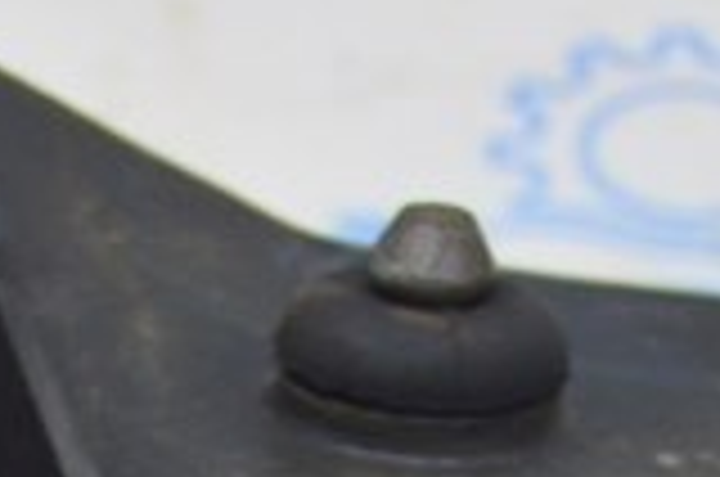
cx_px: 297
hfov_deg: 6.7
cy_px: 1271
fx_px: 6128
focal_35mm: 307
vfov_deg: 4.3
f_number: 5.6
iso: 400
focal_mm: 32
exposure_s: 1/20
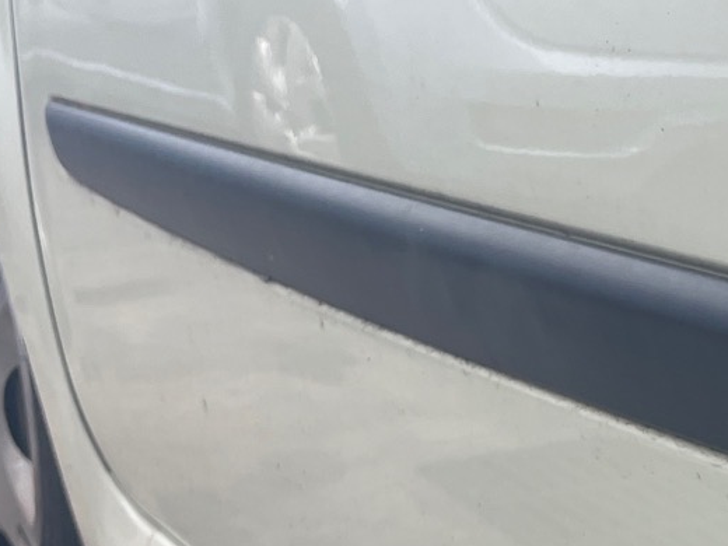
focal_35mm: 90
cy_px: 764
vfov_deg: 15.4
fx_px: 1893
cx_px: 995
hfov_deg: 19.7
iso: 32
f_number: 1.6
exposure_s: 1/1125
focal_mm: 4.2
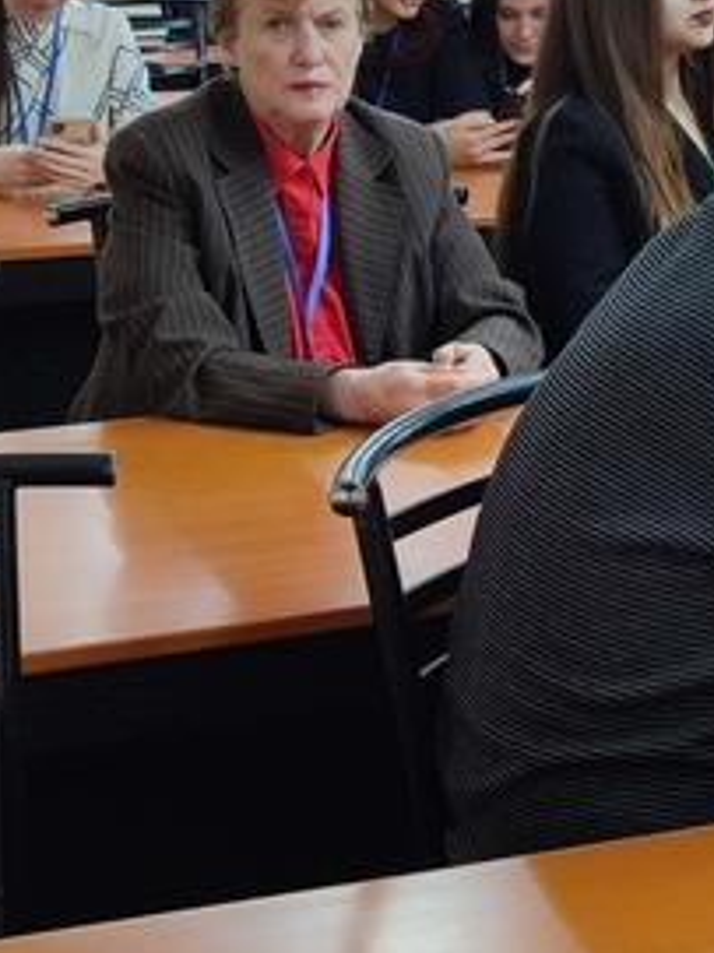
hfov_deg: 23.8
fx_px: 1624
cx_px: 707
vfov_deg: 31.4
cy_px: 123
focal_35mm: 59
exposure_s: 1/50
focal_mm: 5.95
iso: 207
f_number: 1.89
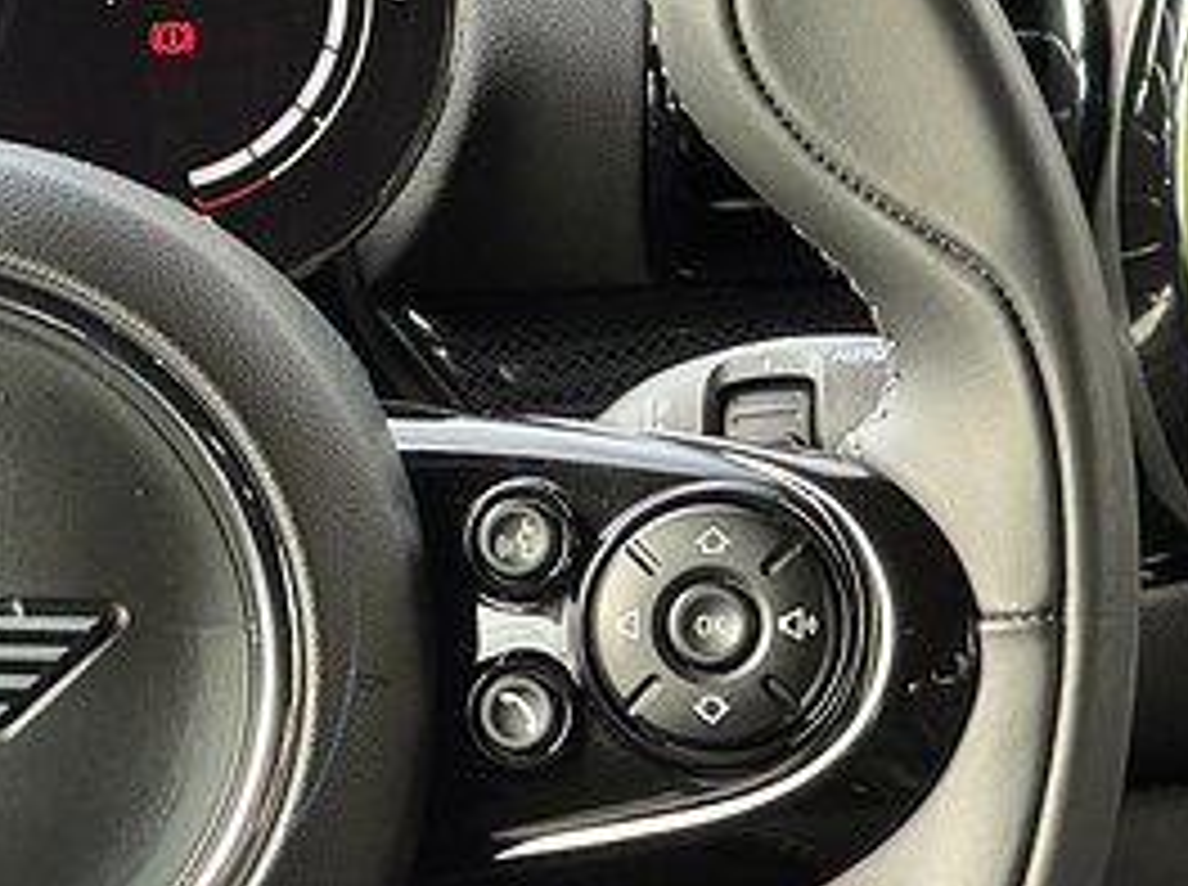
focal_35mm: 160
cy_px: 661
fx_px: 5481
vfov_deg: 9.2
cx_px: 644
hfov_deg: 12.4
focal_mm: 9
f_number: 2.8
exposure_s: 1/40
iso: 640
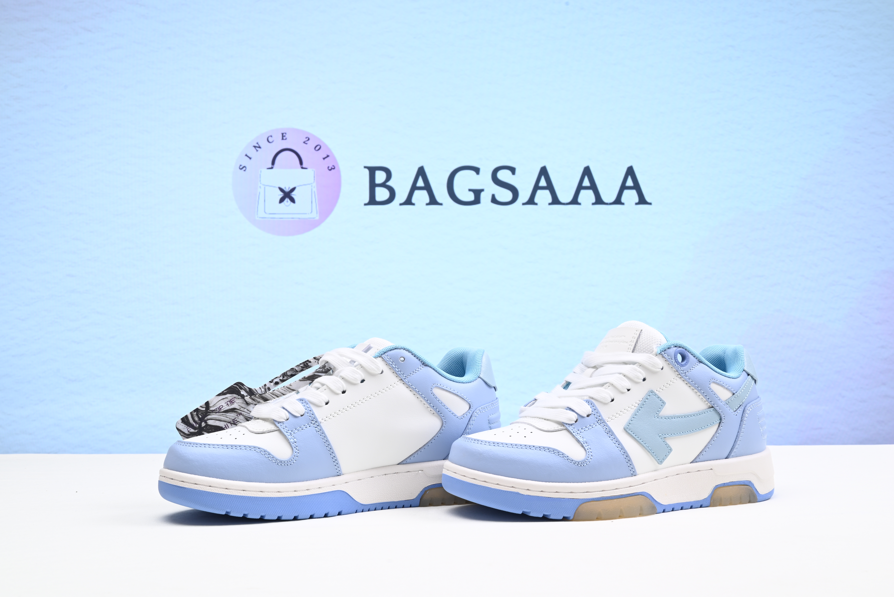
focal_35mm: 41
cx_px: 447
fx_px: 1019
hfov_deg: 47.4
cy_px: 298
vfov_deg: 32.7
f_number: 16
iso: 100
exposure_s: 1/2
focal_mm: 41
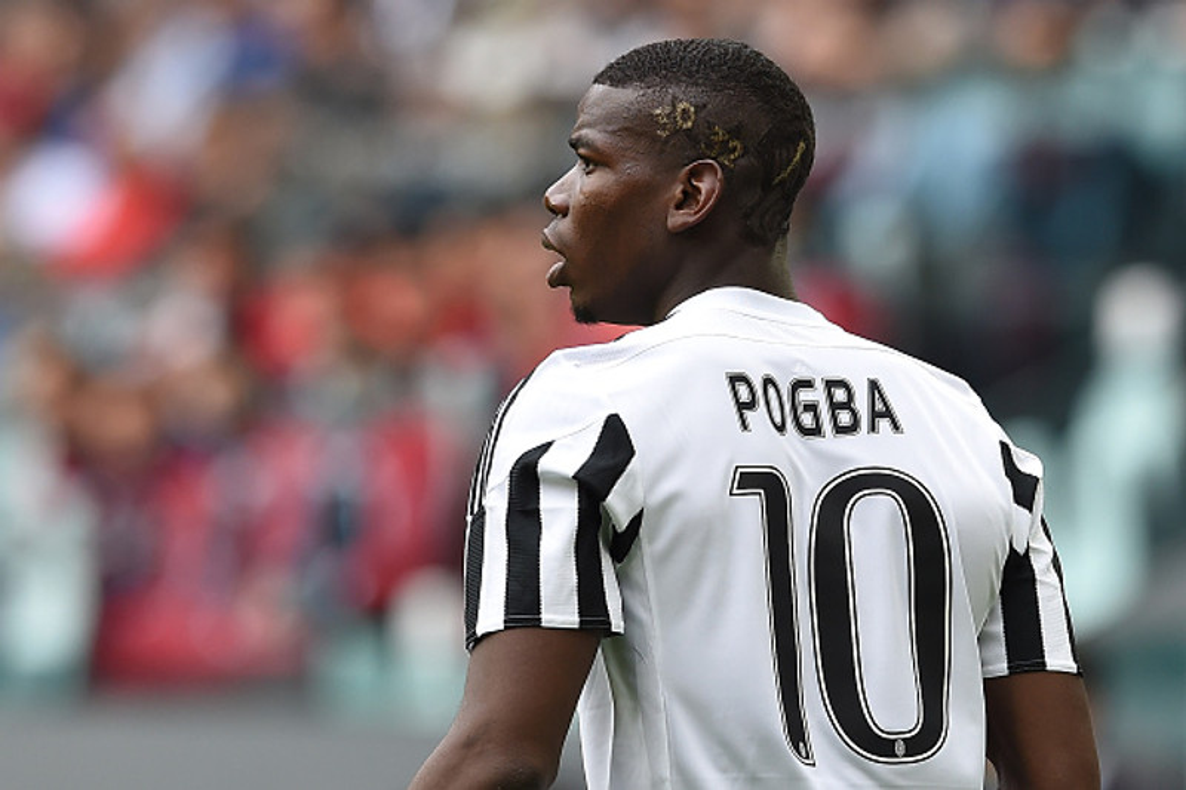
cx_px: 593
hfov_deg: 5.2
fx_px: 13174
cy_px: 395
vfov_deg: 3.4
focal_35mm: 400
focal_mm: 400
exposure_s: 1/1600
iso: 800
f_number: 4
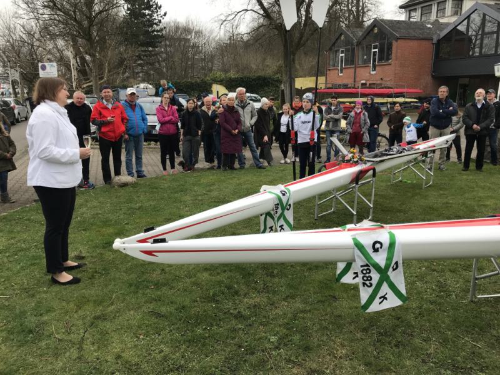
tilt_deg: -12.0
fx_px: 404
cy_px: 188
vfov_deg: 49.7
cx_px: 250
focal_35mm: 28
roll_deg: +0.9
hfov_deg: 63.4
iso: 20
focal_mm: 3.99
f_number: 1.8
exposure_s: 1/409
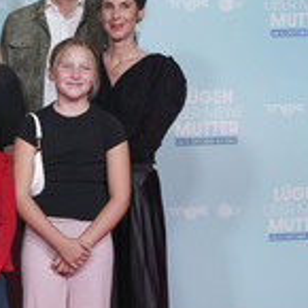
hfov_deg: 18.4
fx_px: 876
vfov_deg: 19.9
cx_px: -107
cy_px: 208
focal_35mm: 87
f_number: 4
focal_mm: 33
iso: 800
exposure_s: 1/160
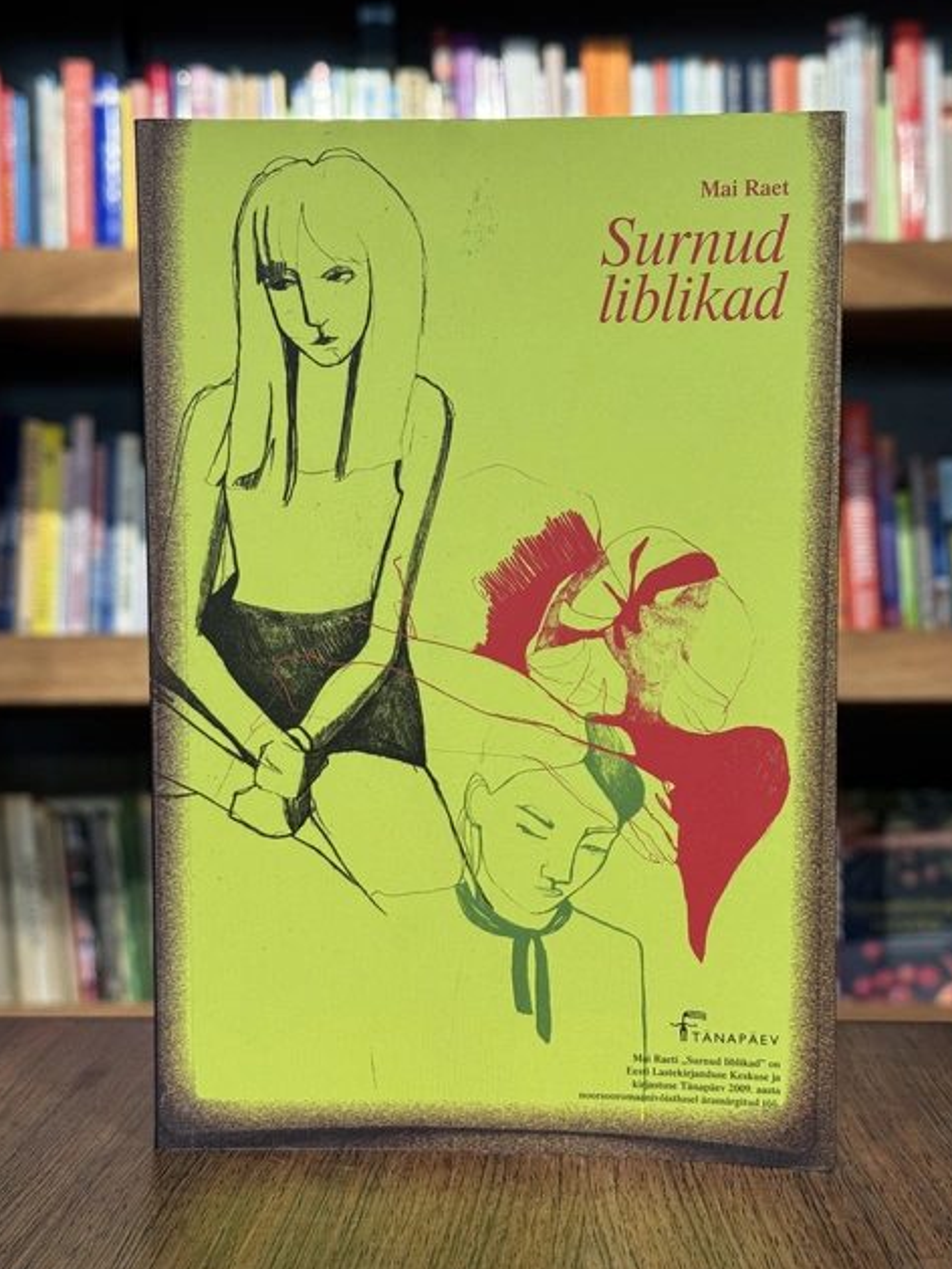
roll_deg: -0.2
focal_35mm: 52
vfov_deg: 36.8
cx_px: 497
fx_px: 1906
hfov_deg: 28.0
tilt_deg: -3.9
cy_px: 655
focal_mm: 6.76
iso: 80
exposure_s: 1/121
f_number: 1.78
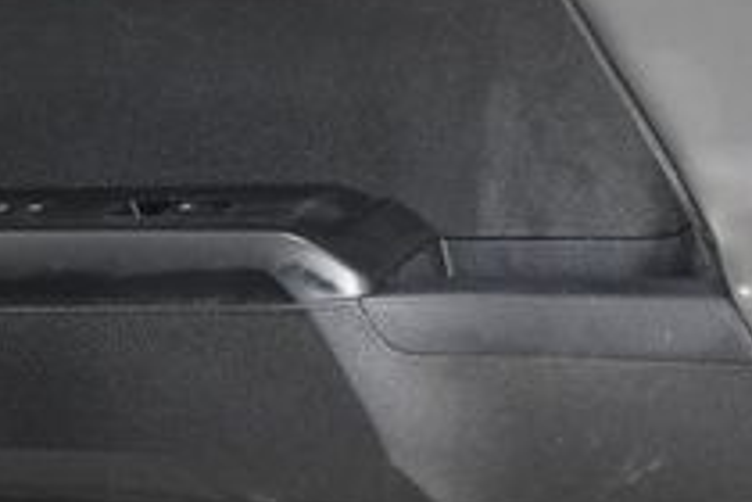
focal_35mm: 229
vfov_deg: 6.0
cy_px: 314
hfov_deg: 9.0
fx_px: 4783
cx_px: 562
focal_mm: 50
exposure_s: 1/100
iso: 2500
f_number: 4.8
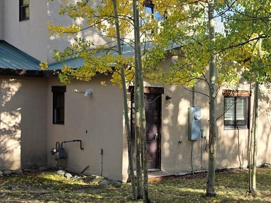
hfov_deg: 28.6
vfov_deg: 22.2
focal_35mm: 66
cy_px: 114
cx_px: 228
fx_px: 516
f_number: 1.7
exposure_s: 1/1228
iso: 80
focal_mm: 6.3
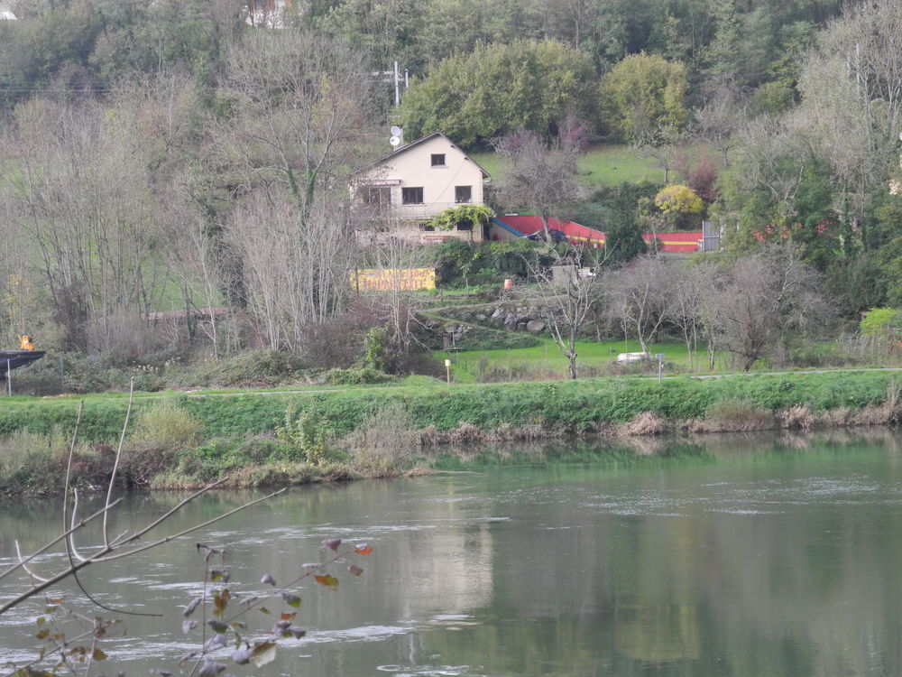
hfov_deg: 16.6
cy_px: 338
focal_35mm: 119
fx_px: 3101
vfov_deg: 12.5
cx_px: 451
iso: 311
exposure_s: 1/30
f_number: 4.5
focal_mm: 25.4
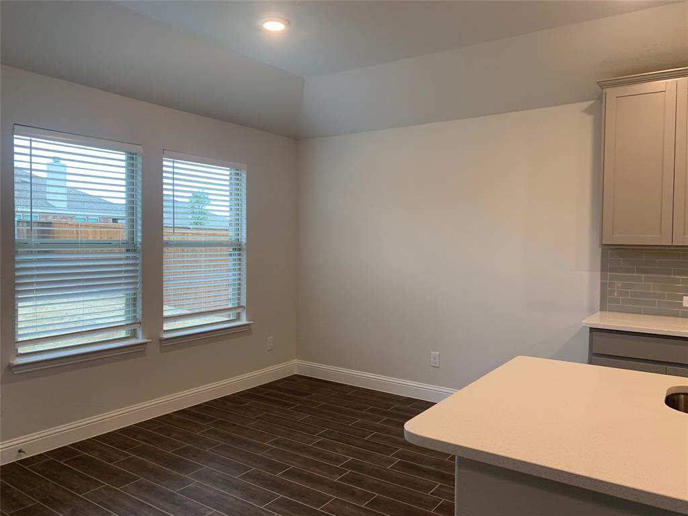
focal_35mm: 26
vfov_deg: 53.1
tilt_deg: -1.5
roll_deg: -1.5
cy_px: 258
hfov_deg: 67.3
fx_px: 517
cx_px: 344
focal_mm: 4.25
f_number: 1.8
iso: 64
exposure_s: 1/60
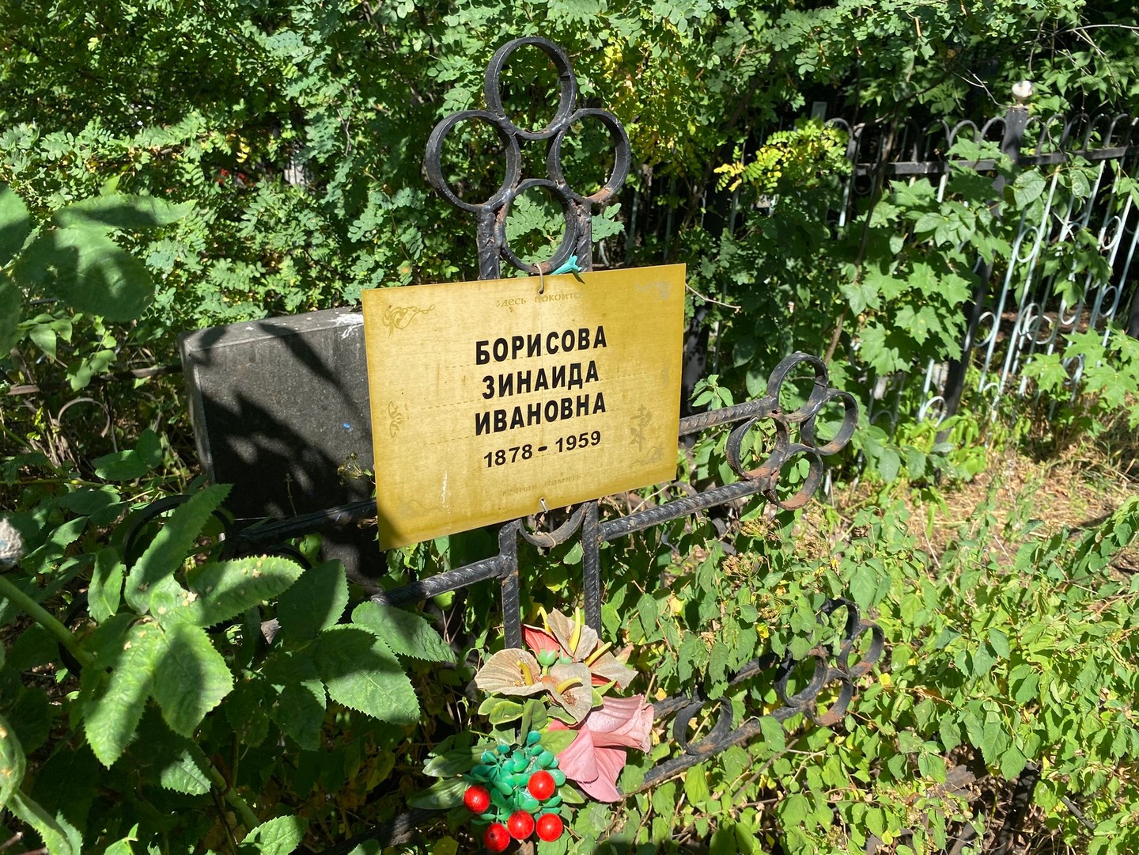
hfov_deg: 67.3
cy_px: 428
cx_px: 570
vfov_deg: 53.1
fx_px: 856
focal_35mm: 26
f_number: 1.8
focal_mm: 4.25
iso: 32
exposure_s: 1/927
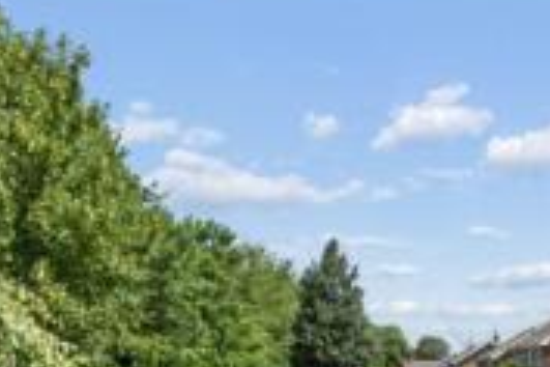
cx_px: 357
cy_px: 397
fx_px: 657
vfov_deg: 28.5
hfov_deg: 44.9
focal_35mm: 43
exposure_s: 1/1250
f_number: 7.1
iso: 320
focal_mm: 16
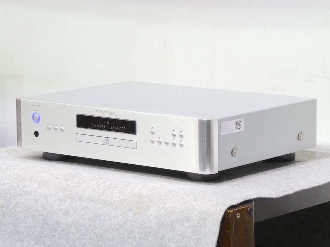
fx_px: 1363
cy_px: 124
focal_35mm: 143
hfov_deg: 13.8
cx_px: 165
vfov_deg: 10.4
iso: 200
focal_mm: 25.6
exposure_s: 1/3.2
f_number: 7.1
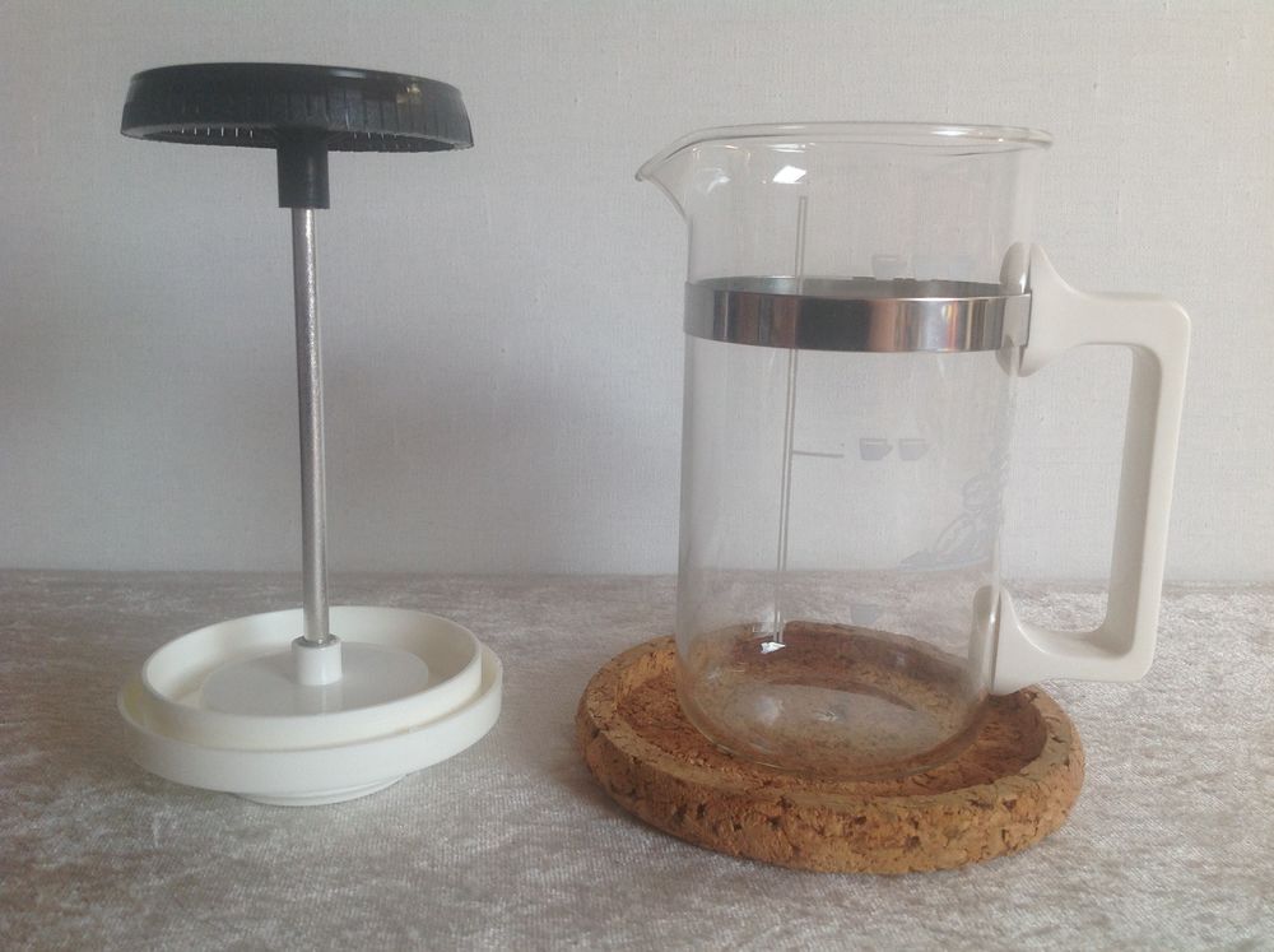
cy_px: 476
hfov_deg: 52.7
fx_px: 1286
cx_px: 637
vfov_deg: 40.6
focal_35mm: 35
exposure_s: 1/120
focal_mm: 4.28
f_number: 2.4
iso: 64
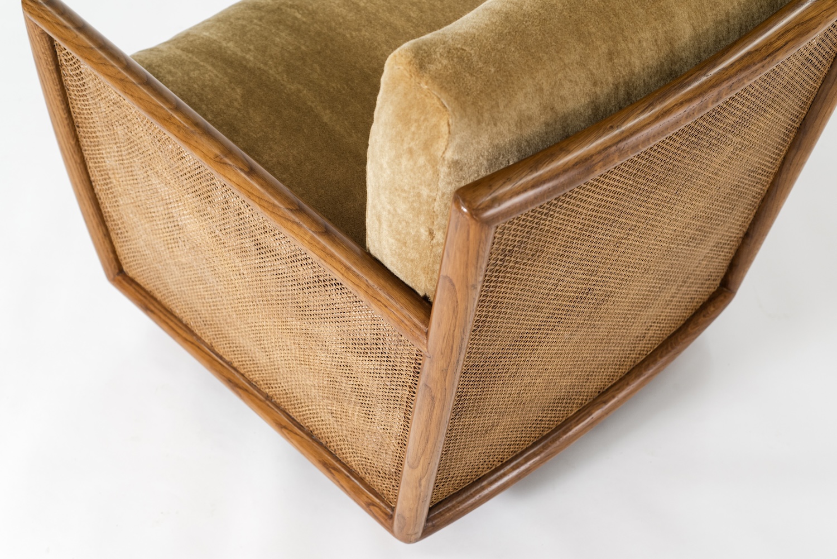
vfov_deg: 27.0
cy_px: 280
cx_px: 418
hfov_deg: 39.6
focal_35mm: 50
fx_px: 1163
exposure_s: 1/60
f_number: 9
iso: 500
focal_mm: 50
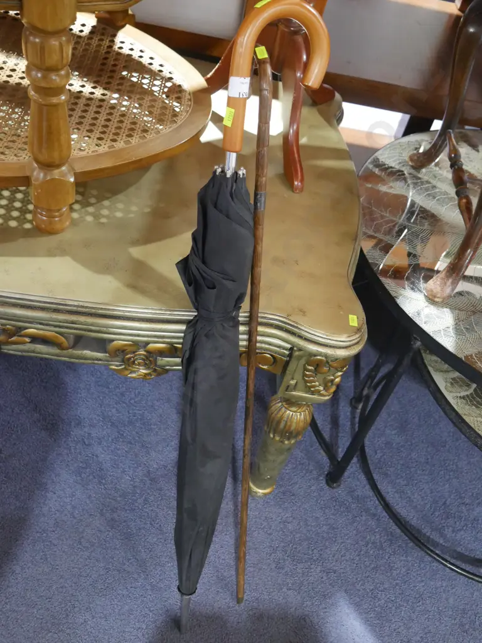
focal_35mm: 36
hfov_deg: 39.7
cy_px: 322
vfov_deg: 51.4
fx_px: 668
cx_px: 241
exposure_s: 1/60
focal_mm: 18
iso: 3200
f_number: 4
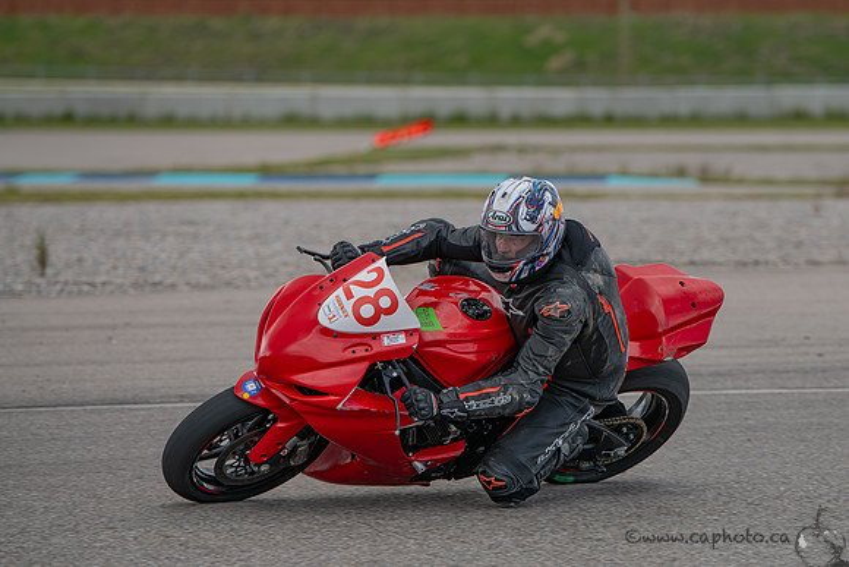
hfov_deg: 8.2
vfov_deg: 5.5
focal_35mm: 250
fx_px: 5888
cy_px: 284
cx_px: 530
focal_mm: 200
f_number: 4
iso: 180
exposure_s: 1/1250
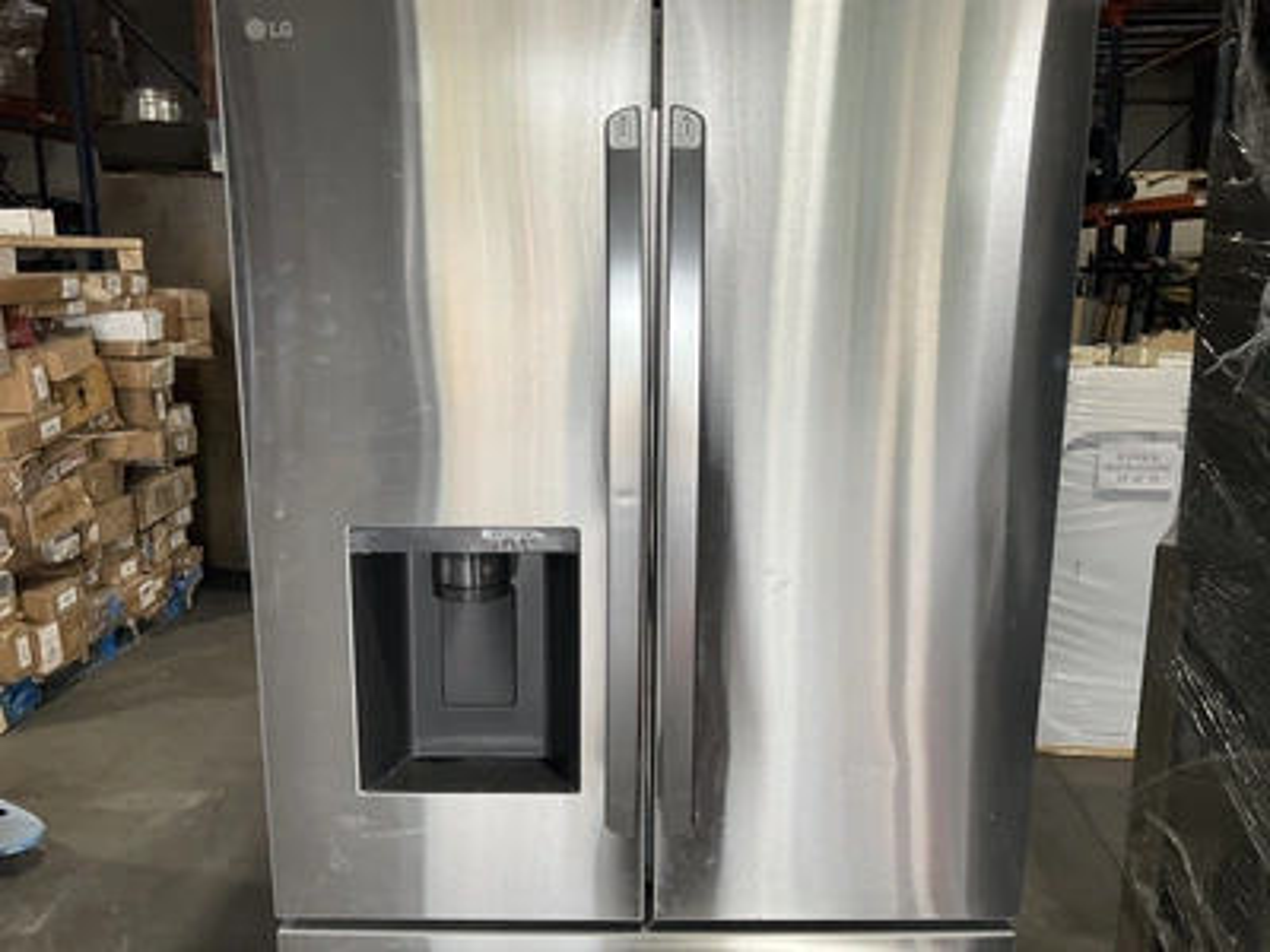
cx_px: 635
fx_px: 1064
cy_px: 476
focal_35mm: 29
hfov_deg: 61.7
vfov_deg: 48.2
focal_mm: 3
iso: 32
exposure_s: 1/122
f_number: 1.8
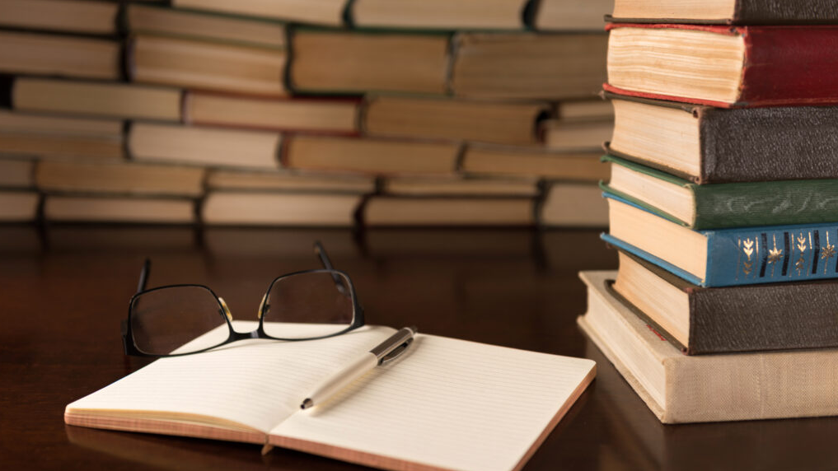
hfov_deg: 36.0
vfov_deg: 20.7
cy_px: 254
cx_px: 417
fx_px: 1289
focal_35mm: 58
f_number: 3.5
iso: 64
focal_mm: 55
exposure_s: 1/60
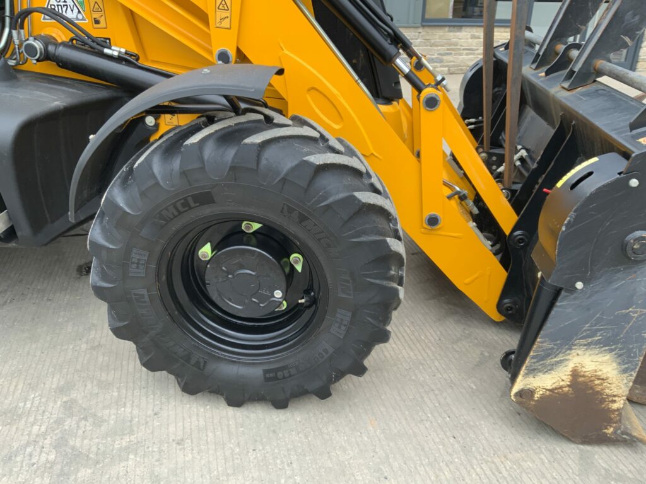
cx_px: 323
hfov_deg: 61.7
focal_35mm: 29
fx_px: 541
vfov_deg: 48.2
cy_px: 242
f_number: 1.8
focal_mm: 3
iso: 16
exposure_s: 1/231
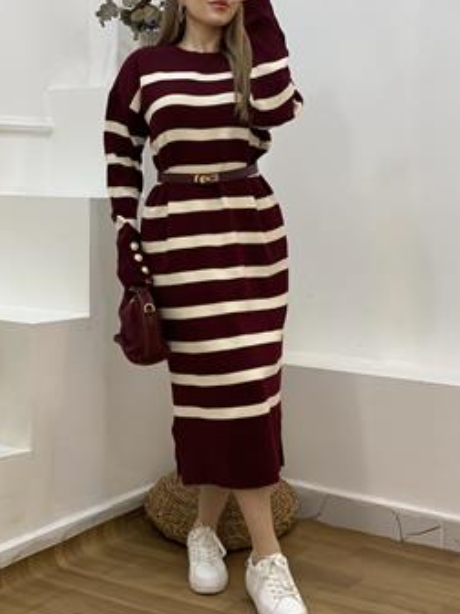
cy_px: 271
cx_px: 206
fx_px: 1134
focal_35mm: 64
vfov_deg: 30.2
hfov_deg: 22.9
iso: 100
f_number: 2
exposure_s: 1/100
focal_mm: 6
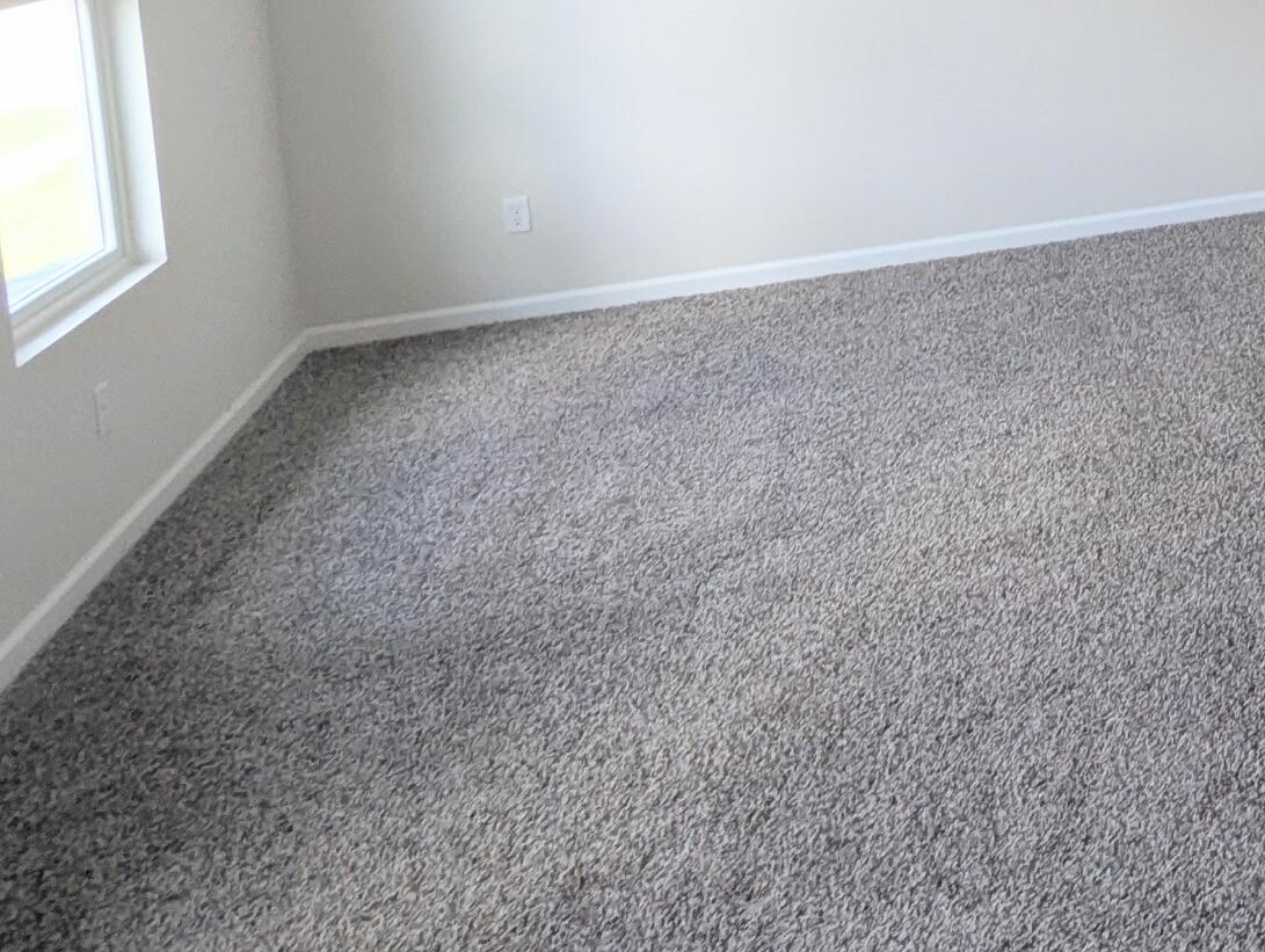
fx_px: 1610
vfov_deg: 29.7
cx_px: 1405
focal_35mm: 44
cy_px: -90
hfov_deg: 36.1
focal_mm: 2.35
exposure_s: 1/63.8
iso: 92
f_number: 2.2
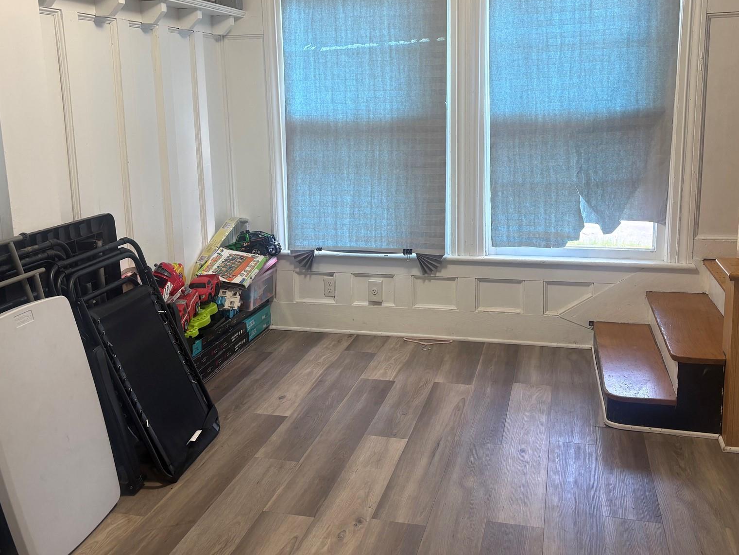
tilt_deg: -10.4
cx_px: 381
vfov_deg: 40.5
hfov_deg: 52.6
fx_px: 747
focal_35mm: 35
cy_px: 221
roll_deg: +2.4
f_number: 1.6
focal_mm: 5.96
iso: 64
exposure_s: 1/60
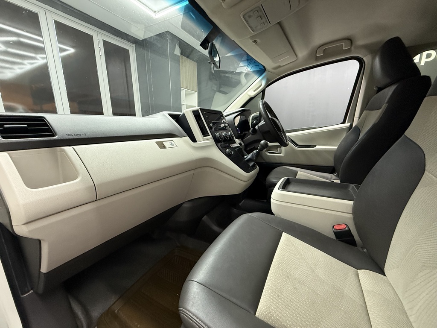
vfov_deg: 85.7
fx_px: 177
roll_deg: -0.3
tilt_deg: -13.1
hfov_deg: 102.1
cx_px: 218
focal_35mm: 14
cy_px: 164
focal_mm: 2.22
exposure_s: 1/60
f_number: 2.2
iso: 500
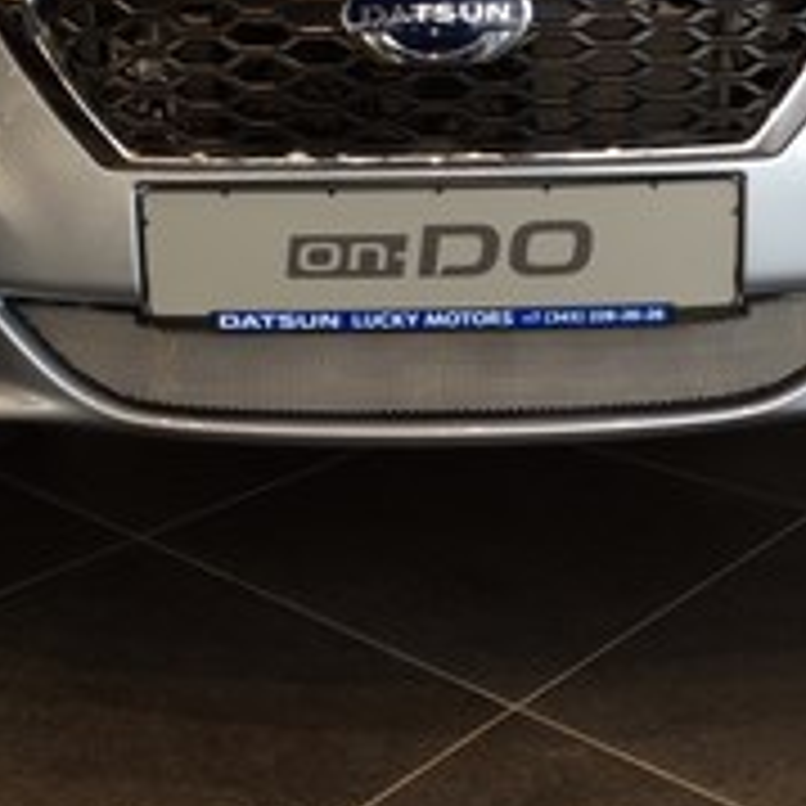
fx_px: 1317
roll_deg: +1.3
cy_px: 306
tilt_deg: -14.9
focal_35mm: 50
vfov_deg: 33.9
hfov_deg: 34.0
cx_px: 414
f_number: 2.2
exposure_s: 1/46
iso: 32
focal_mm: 4.15
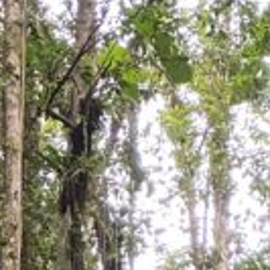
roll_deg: -0.5
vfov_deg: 7.8
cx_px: 12
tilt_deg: +8.2
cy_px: 940
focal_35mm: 177
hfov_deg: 9.8
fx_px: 1562
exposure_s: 1/60
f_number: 1.8
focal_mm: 4.25
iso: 250
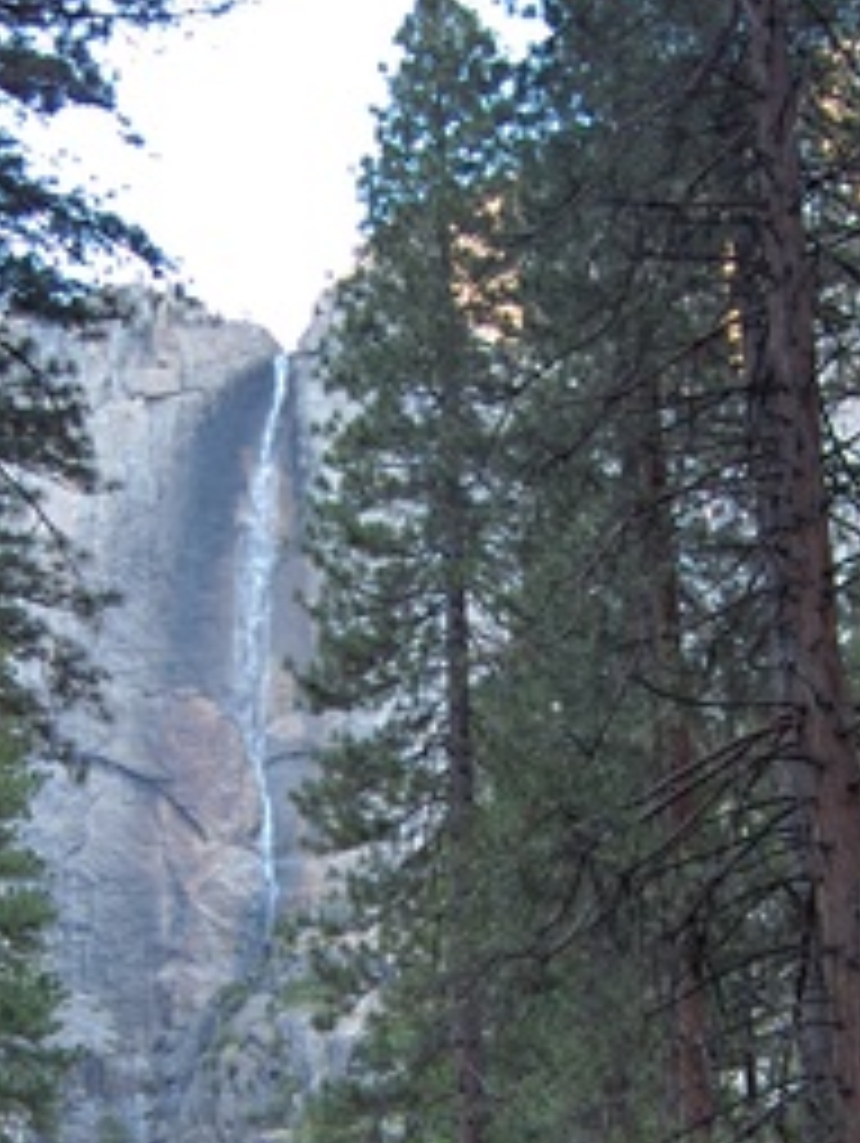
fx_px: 2646
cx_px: 396
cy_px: 1040
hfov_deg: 18.5
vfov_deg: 23.7
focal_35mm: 80
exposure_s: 1/42.1
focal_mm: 8
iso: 200
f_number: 2.8
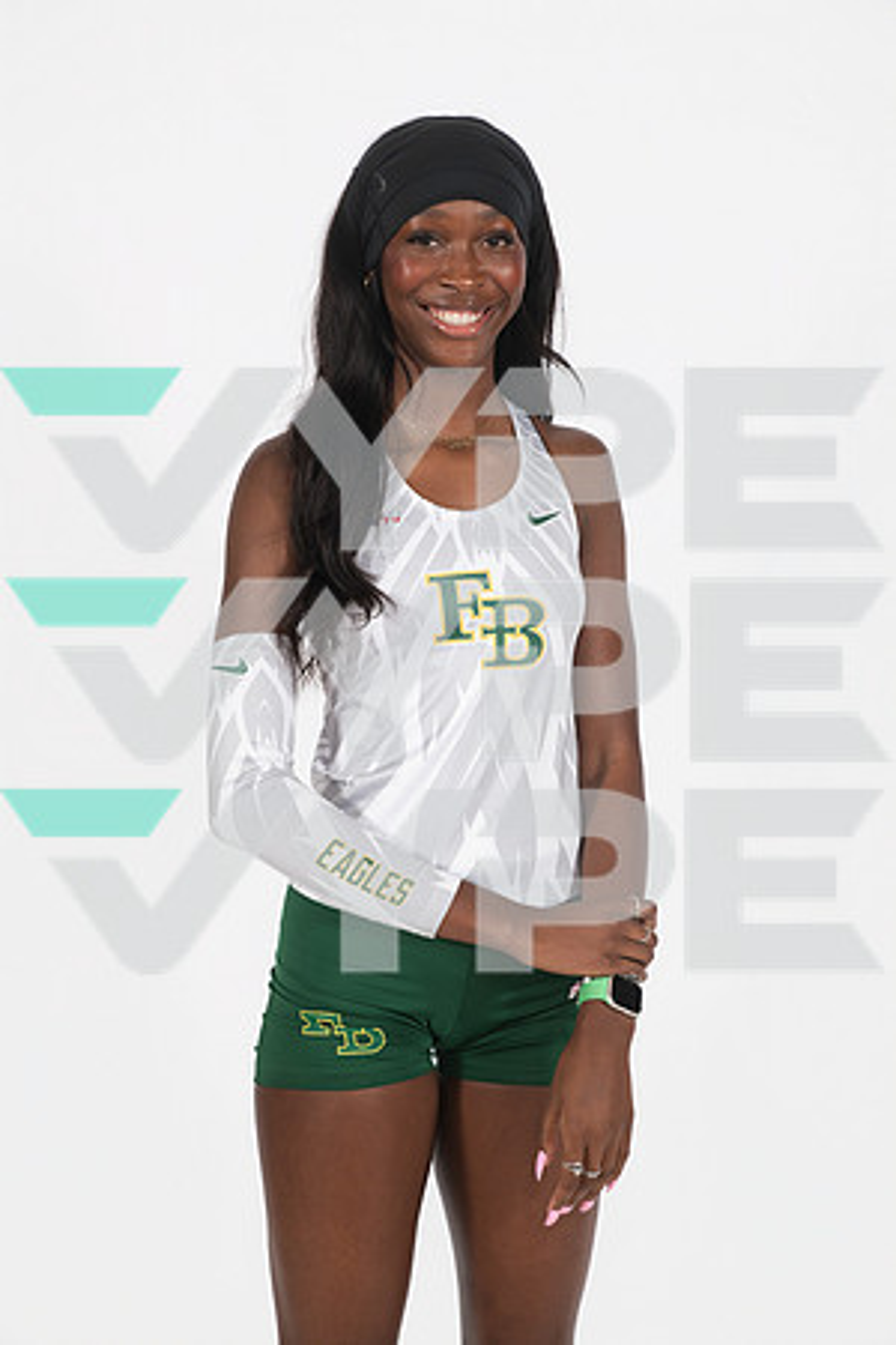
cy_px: 672
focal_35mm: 55
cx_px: 448
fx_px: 2053
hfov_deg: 24.6
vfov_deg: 36.2
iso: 640
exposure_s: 1/320
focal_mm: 55
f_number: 8
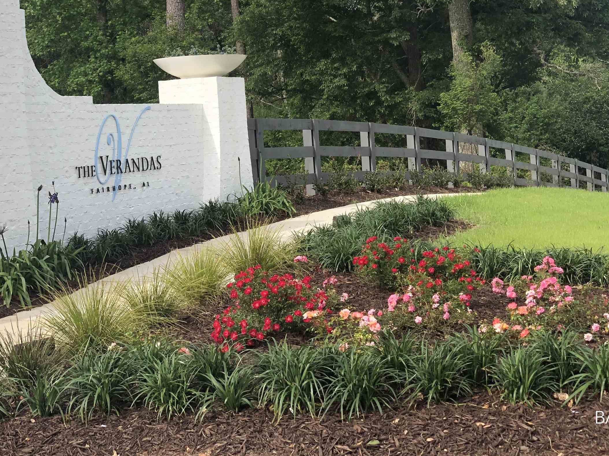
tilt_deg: +0.5
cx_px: 352
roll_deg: +3.5
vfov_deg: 19.3
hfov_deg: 25.6
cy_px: 124
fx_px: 1337
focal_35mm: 76
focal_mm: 6
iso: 16
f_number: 2.4
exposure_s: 1/657
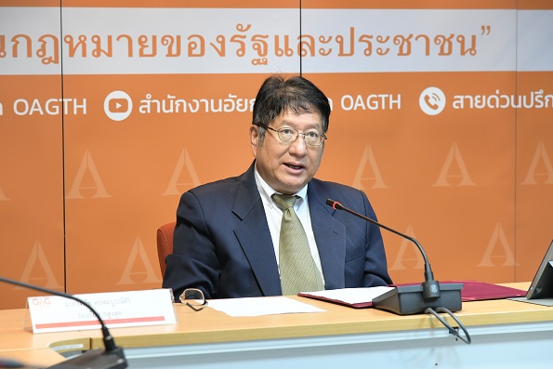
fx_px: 1859
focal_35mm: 121
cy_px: 185
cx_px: 277
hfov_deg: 16.9
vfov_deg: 11.3
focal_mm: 120
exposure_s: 1/30
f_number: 6.3
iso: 2500
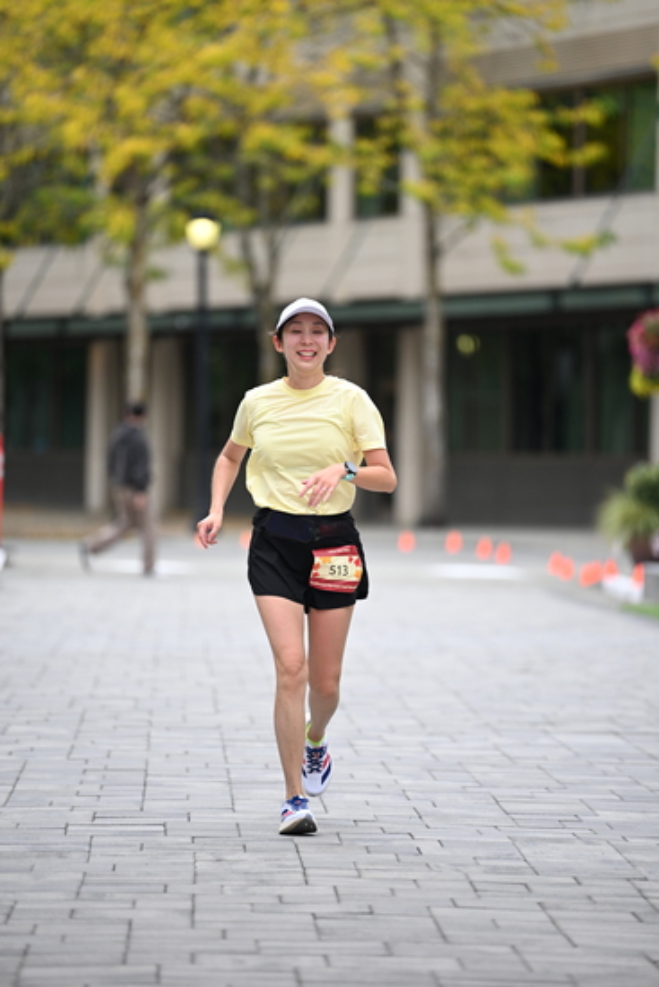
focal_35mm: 200
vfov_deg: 10.3
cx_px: 330
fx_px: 5488
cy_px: 494
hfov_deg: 6.9
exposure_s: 1/2000
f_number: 2.8
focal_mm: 200
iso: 640
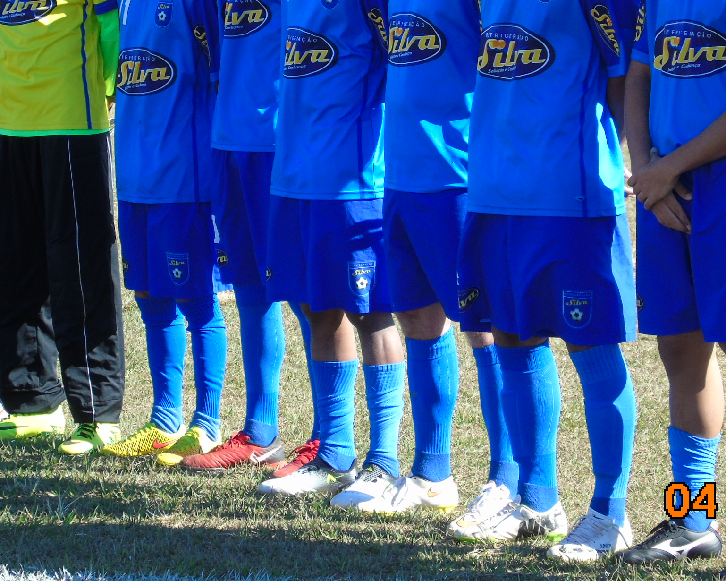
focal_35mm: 204
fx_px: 4383
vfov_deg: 7.6
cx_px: 388
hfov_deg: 9.5
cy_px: 137
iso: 80
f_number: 4.6
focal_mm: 22
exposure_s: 1/160
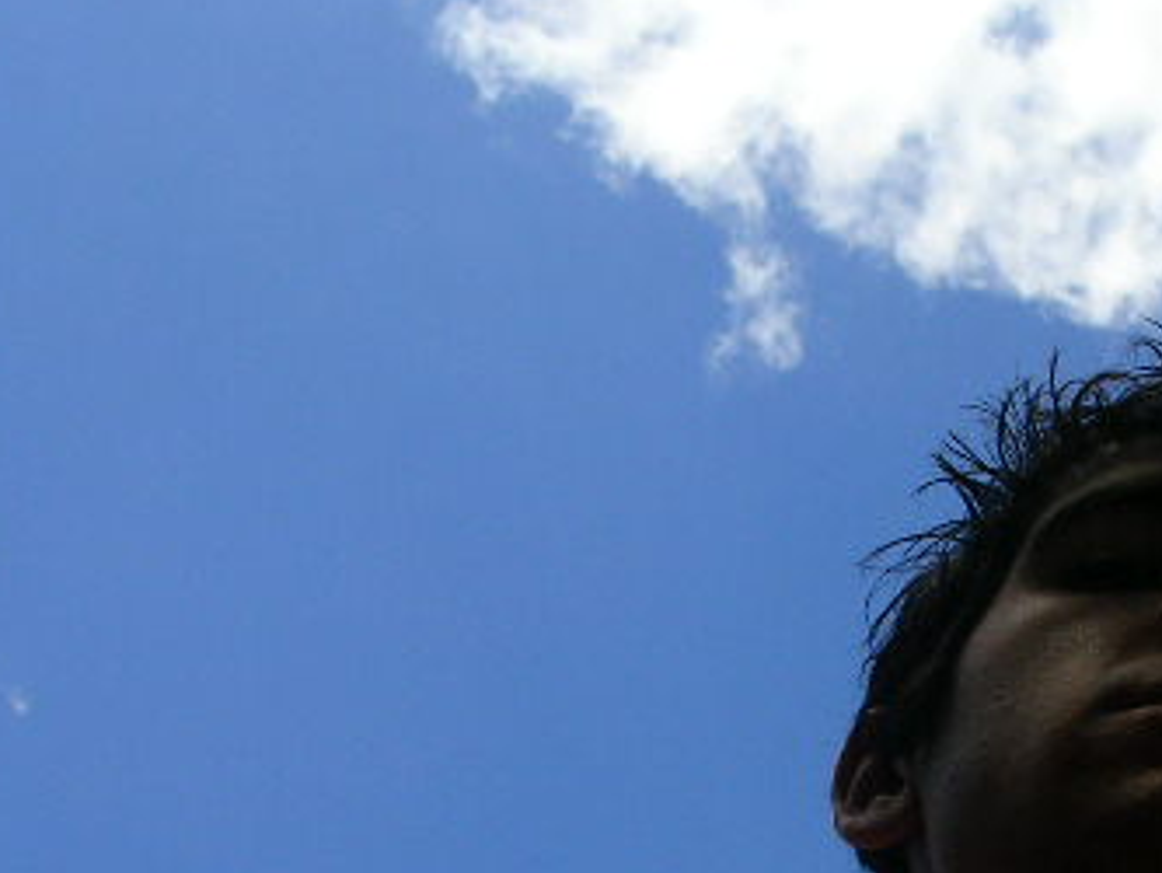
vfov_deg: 20.0
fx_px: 2451
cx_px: 848
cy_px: 653
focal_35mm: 73
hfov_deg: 26.4
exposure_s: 1/294
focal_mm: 5.8
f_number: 5.6
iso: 50
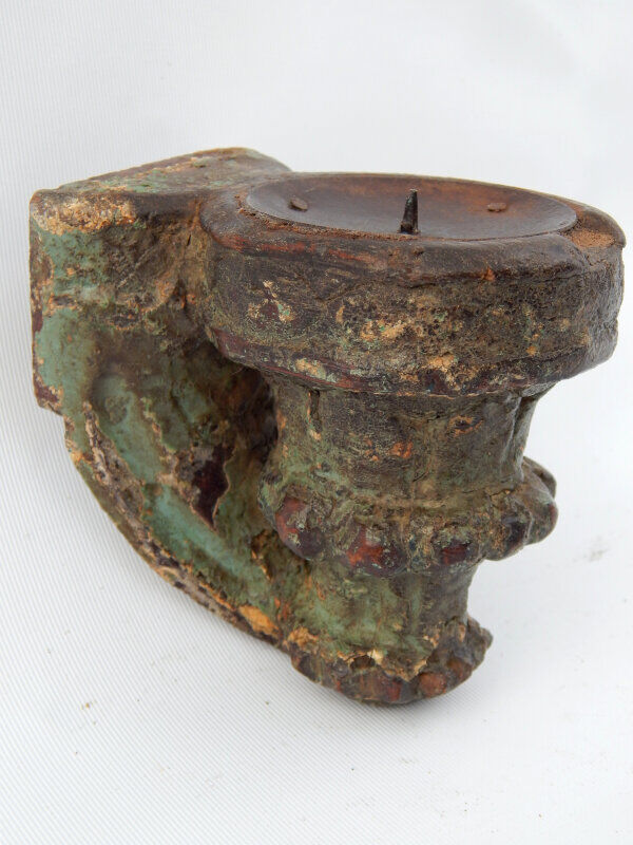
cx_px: 316
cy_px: 422
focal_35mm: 55
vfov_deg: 34.9
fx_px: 1341
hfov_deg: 26.6
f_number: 3.8
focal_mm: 9.7
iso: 125
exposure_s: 1/250
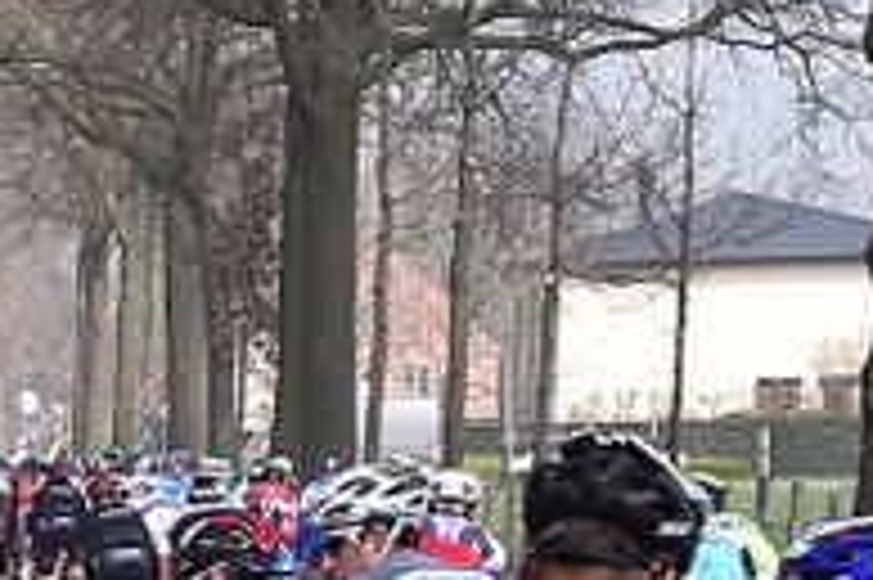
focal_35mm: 235
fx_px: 5694
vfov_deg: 5.7
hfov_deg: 8.3
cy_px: 1162
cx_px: -904
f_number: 5.6
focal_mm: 38
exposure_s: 1/640
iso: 320
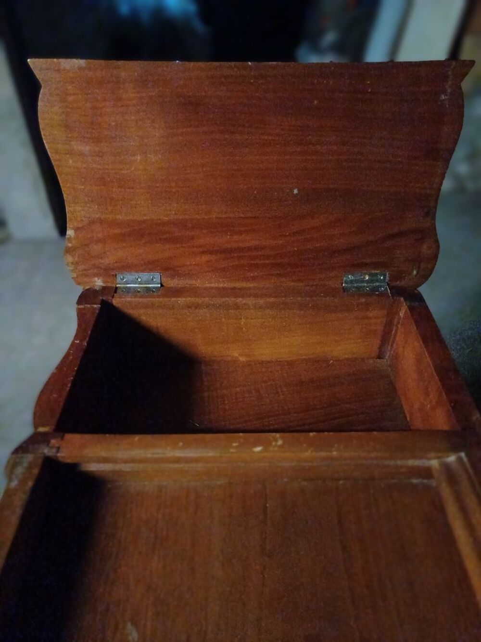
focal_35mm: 25
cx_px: 240
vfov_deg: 69.4
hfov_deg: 54.9
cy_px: 321
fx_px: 463
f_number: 1.8
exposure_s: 1/17
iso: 3200
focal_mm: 4.65
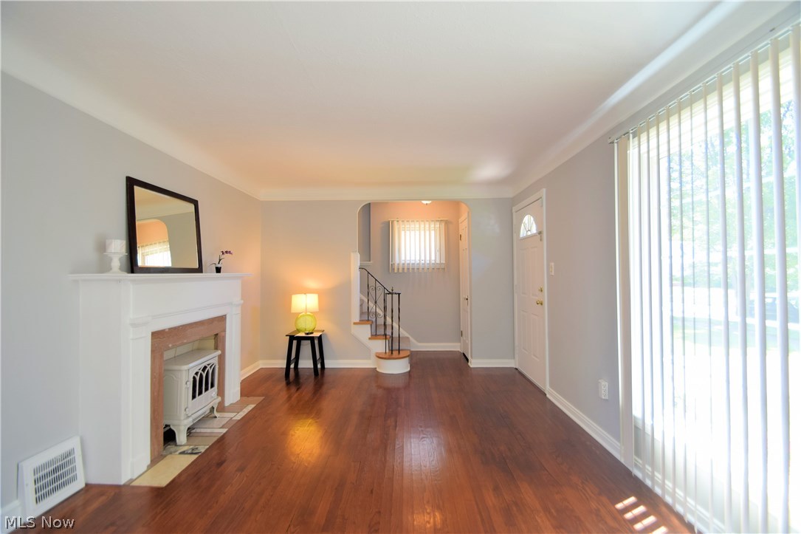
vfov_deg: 77.3
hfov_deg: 100.4
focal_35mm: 15
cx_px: 400
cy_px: 267
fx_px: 334
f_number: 3.5
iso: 100
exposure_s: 1/20
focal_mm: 10
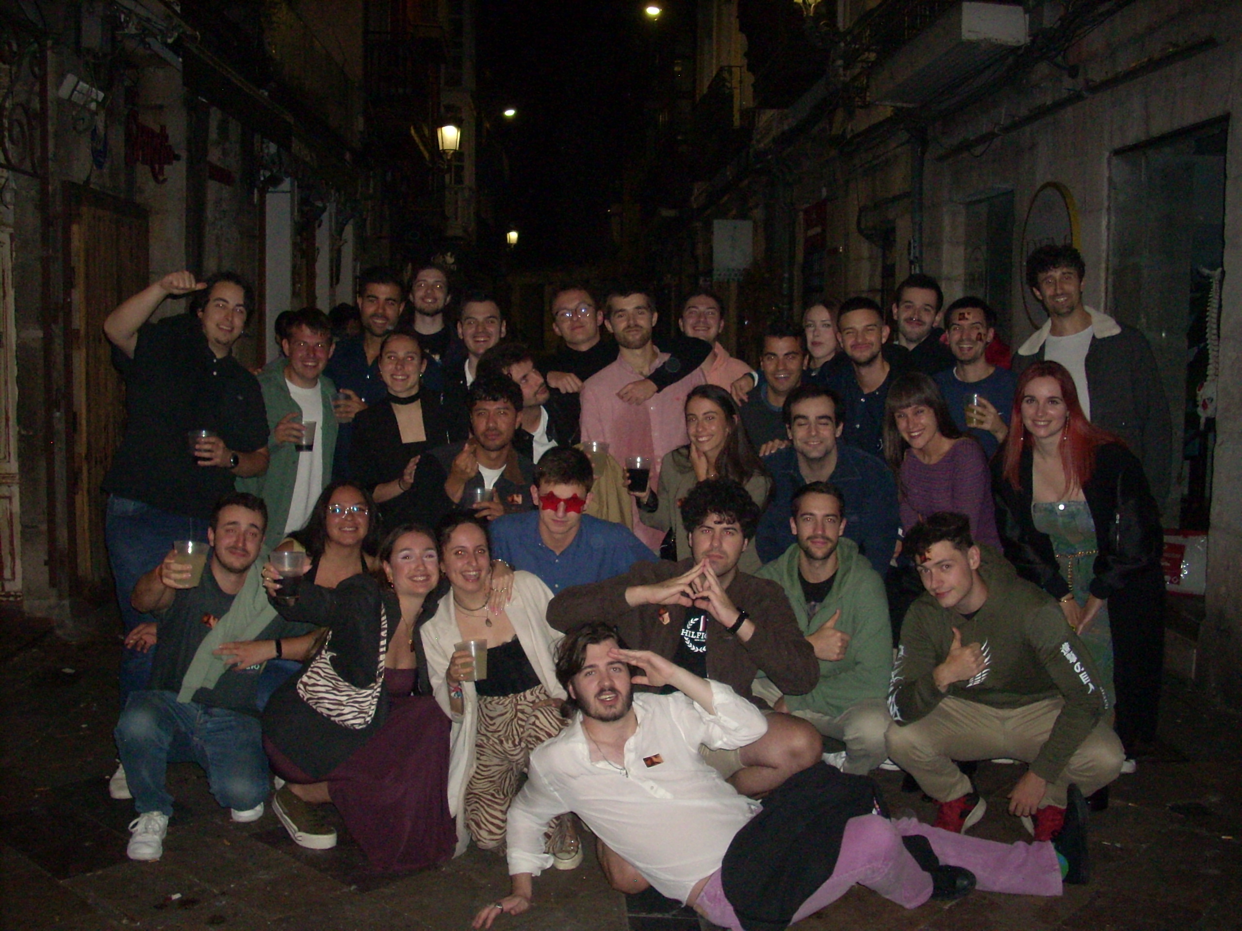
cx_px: 621
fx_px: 1328
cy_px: 466
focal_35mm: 37
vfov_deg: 38.7
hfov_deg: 50.1
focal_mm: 6.2
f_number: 2.8
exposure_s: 1/60
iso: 400
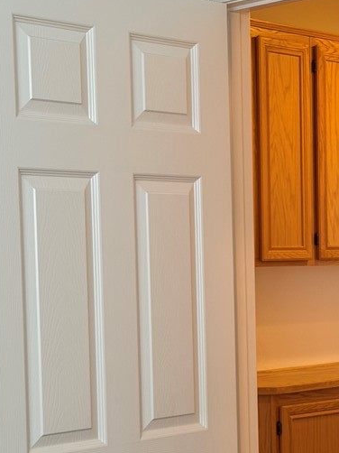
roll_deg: +1.8
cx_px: 237
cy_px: 338
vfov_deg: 19.9
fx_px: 1281
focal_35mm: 98
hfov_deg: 15.0
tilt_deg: -2.6
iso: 160
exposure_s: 1/60
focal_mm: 6.76
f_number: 1.78
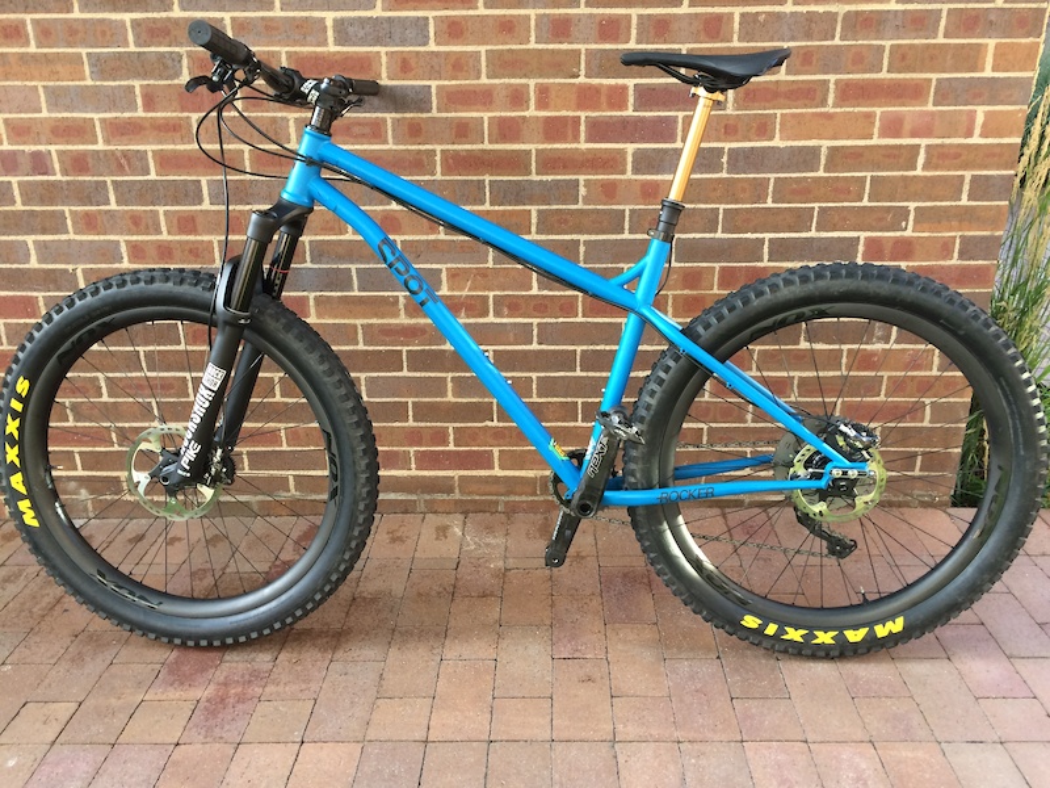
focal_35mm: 29
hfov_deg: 61.7
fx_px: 880
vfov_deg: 48.2
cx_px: 525
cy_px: 394
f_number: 2.2
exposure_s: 1/30
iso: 32
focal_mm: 4.15
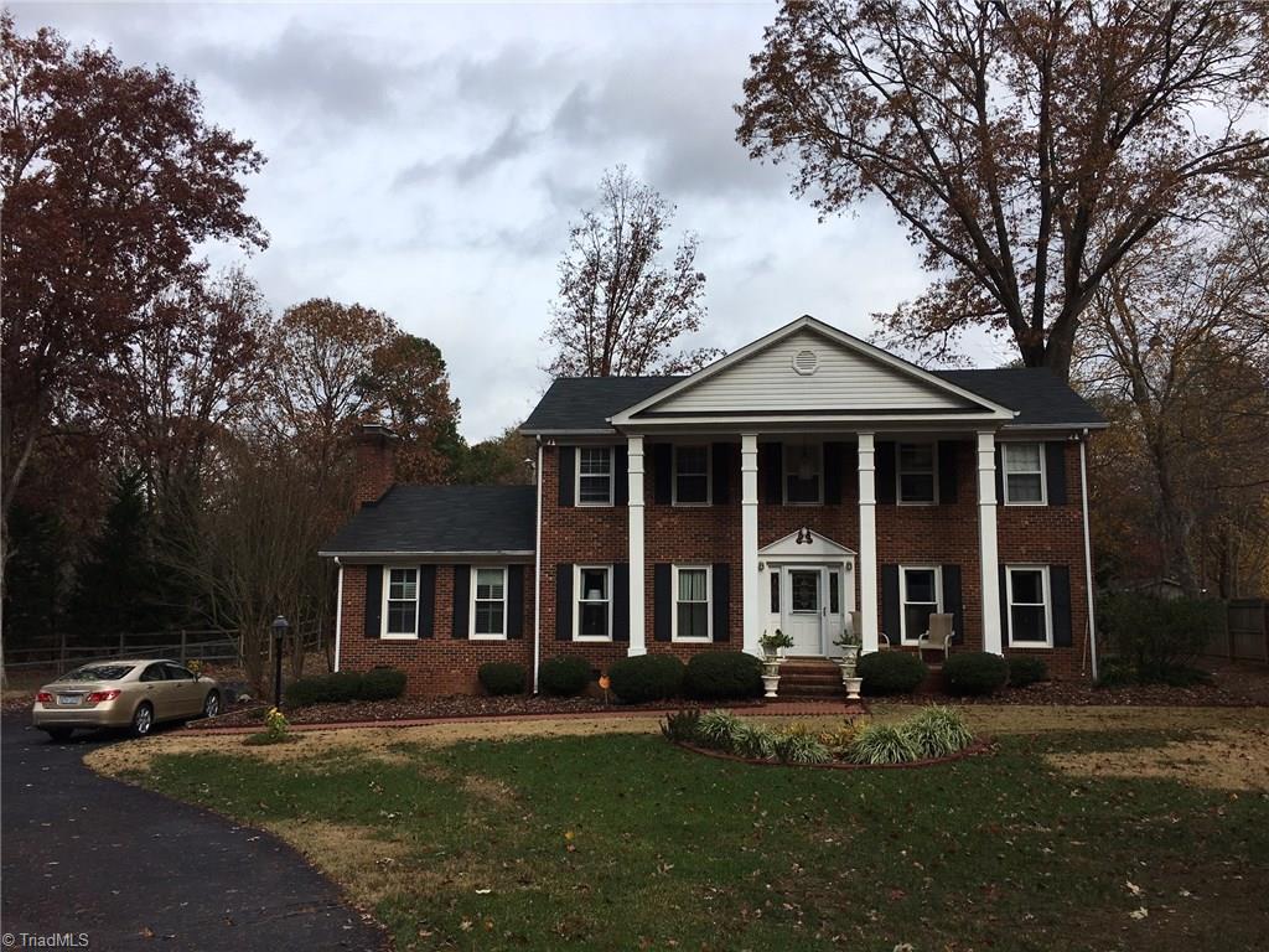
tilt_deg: +8.2
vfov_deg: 48.2
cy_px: 476
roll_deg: +0.4
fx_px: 1063
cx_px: 634
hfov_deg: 61.7
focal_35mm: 29
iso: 25
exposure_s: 1/1148
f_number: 2.2
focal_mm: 4.15
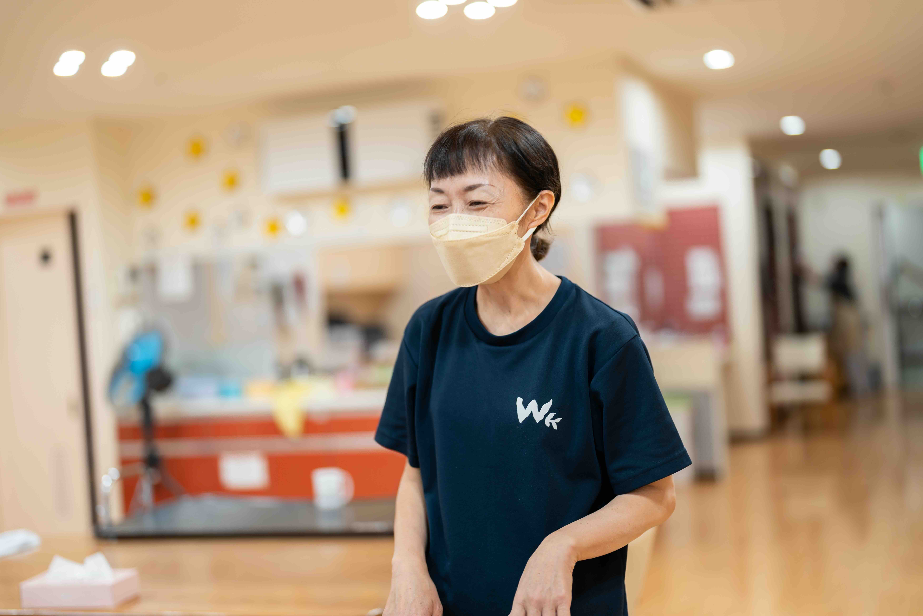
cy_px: 308
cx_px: 462
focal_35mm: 50
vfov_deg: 27.0
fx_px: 1282
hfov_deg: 39.6
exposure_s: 1/80
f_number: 1.3
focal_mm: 50
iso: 100
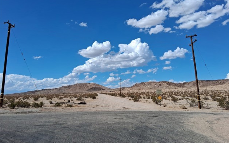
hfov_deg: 66.5
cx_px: 114
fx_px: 175
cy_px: 66
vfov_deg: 44.5
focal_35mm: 28
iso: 25
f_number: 1.8
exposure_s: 1/900
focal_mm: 3.98
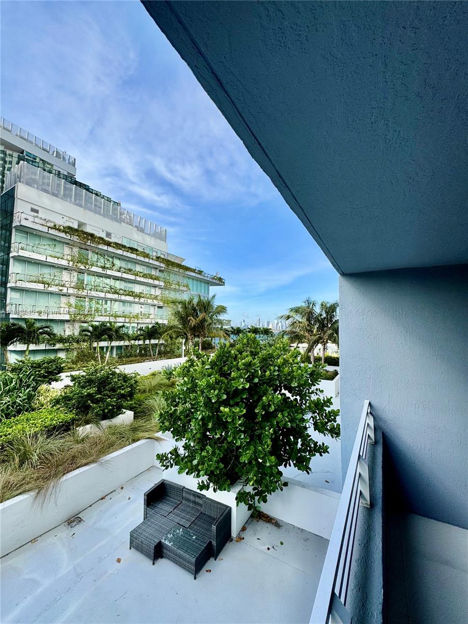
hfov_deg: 85.7
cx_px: 234
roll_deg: -1.4
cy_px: 312
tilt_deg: +4.2
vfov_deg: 102.1
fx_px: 252
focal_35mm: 14
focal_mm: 2.22
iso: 40
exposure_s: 1/1277
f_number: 2.2
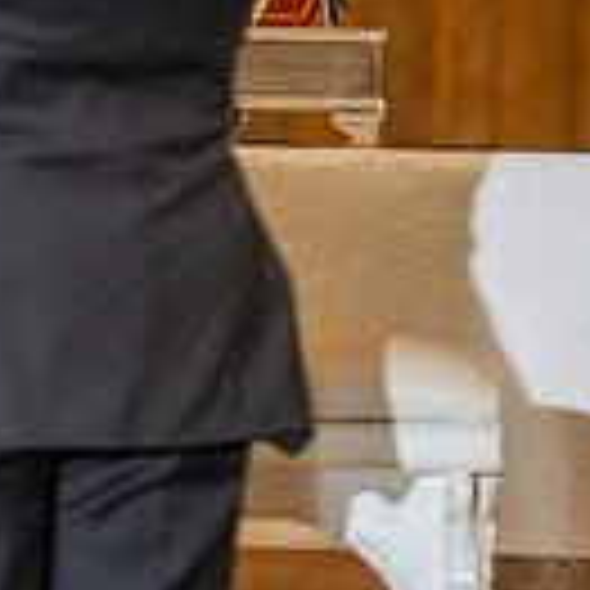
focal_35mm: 755
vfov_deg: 2.3
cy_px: -218
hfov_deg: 2.3
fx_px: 14559
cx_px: -423
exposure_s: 1/200
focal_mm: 200
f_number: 2.8
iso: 1000
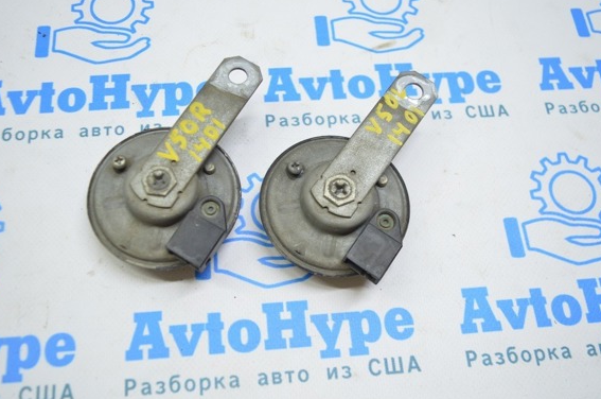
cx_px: 275
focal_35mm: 36
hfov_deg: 53.7
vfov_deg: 37.2
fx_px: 593
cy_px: 203
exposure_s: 1/50
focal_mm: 21
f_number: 3.8
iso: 400
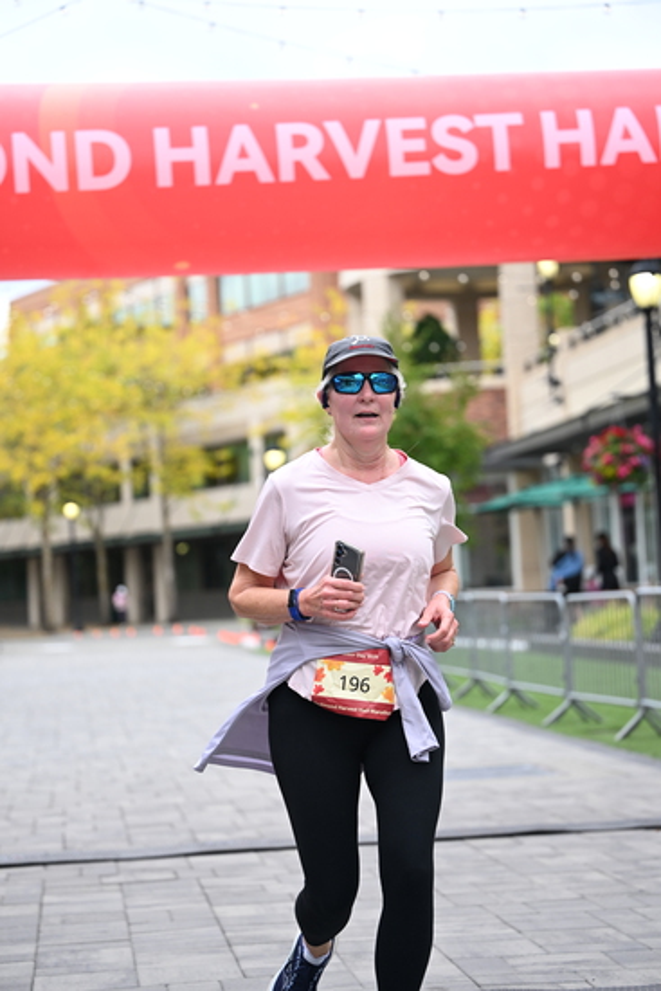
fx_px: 2174
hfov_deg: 17.3
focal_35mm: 79
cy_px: 496
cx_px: 330
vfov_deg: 25.7
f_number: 2.8
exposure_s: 1/1600
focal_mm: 79
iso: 640
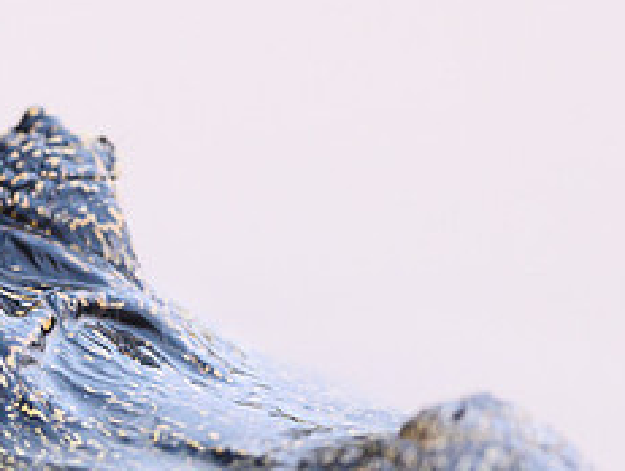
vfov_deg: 1.2
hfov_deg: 1.6
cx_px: 54
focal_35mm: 1204
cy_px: 300
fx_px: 21772
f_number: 4
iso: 2500
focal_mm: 500
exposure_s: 1/125
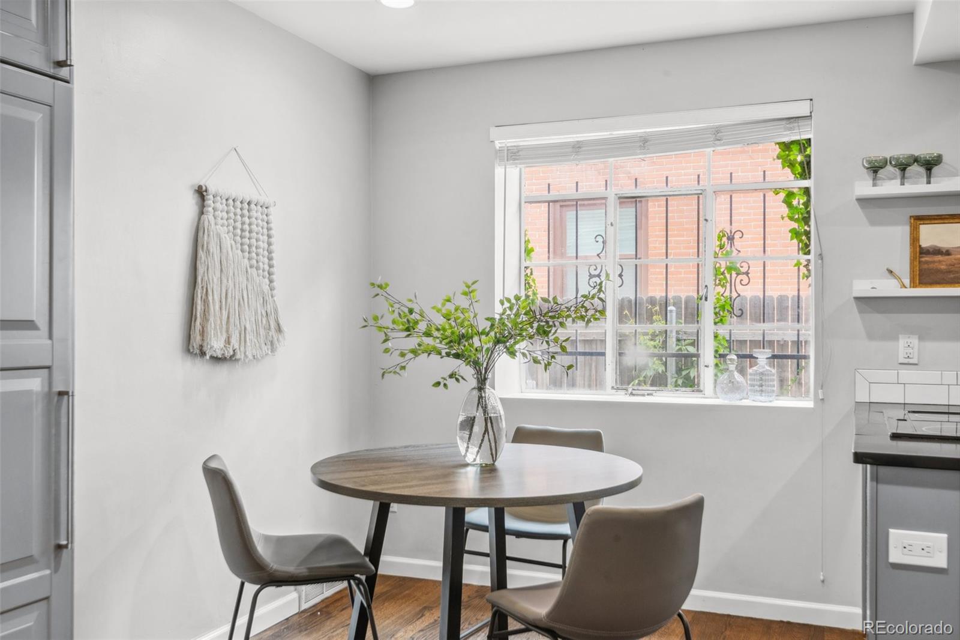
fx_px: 933
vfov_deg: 37.8
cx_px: 480
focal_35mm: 35
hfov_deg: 54.4
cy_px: 320
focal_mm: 35
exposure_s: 1/4
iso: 320
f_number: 9
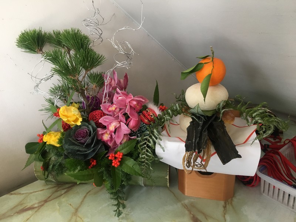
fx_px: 248
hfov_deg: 61.7
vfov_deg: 48.2
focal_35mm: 29
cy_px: 111
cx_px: 148
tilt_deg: -23.3
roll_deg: +2.9
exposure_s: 1/30
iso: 80
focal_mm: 4.15
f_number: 2.2
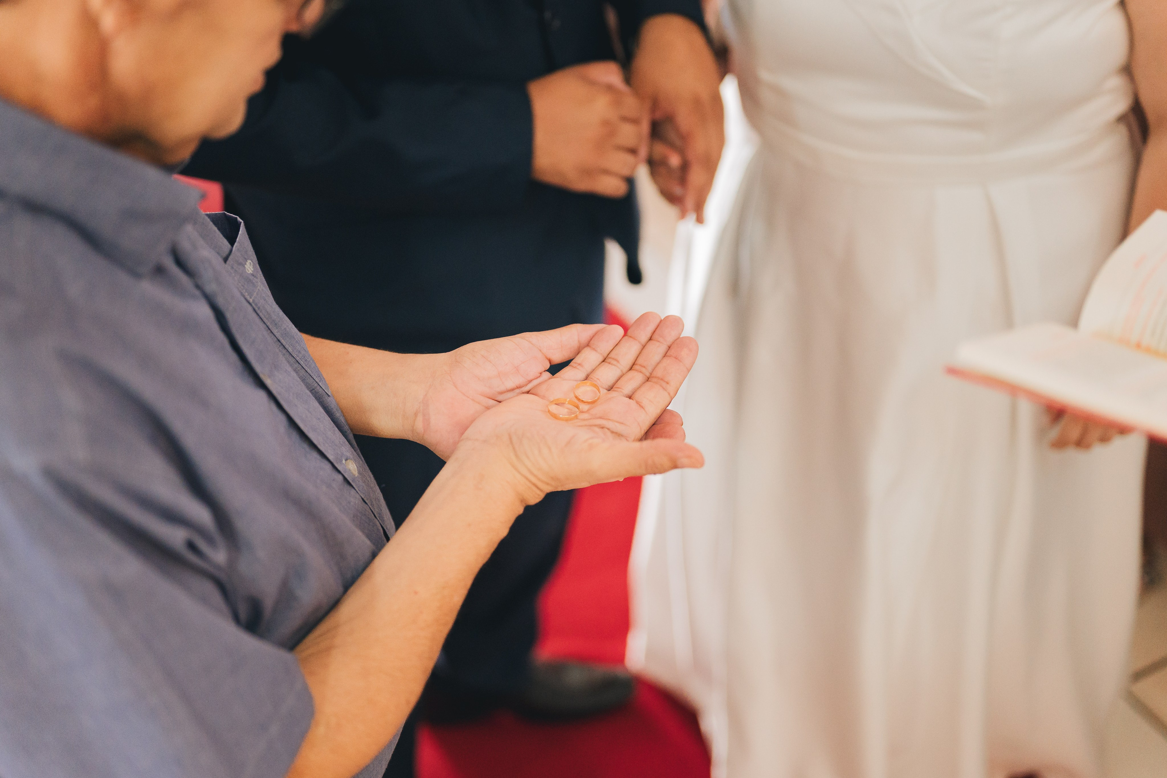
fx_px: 1697
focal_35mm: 52
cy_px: 377
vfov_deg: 25.8
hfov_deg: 37.9
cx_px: 567
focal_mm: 50
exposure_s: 1/320
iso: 2000
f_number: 1.8
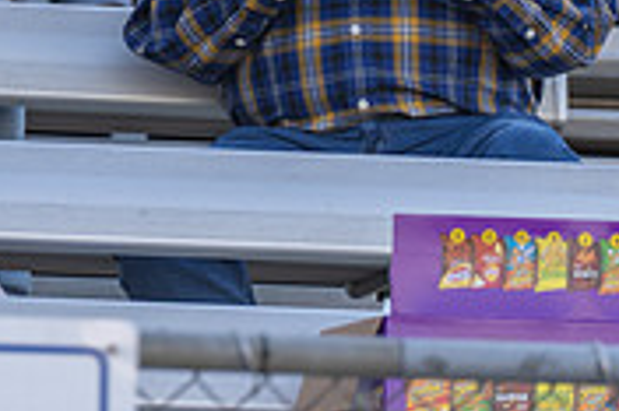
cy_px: -316
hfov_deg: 2.8
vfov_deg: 1.8
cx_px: 15
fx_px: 12866
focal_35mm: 749
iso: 100
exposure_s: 1/500
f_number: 3.2
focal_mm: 191
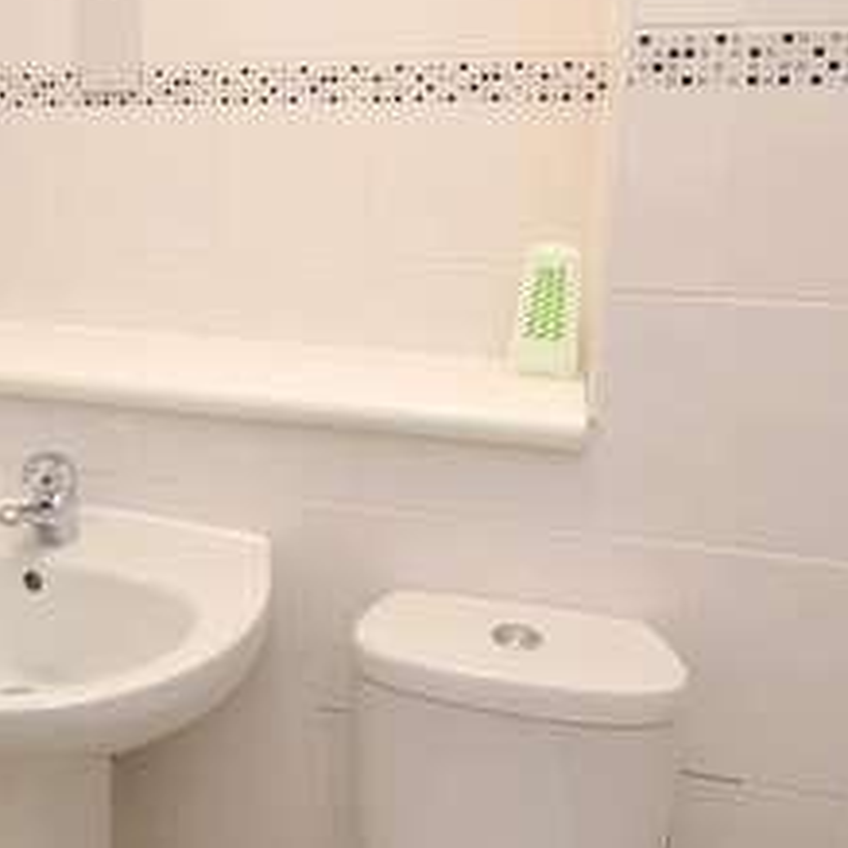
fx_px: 970
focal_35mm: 35
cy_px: 341
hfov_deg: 45.3
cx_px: 194
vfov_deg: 47.0
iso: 400
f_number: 3.5
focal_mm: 10
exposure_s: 1/60
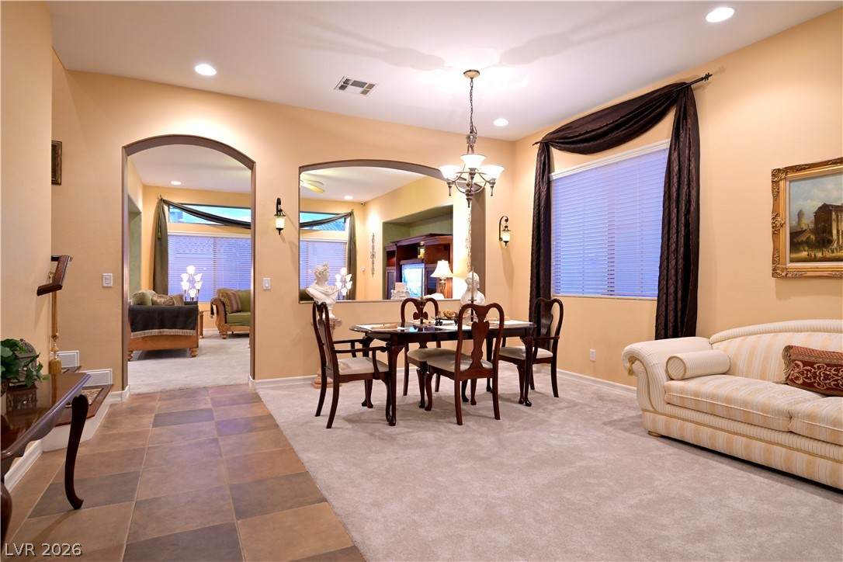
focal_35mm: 20
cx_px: 422
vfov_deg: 61.9
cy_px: 281
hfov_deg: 84.0
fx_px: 468
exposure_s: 1/2.5
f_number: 8
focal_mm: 20
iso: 500
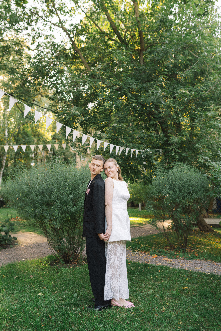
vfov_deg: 54.4
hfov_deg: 37.9
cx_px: 110
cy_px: 166
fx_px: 322
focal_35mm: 35
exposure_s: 1/200
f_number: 2.5
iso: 400
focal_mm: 35
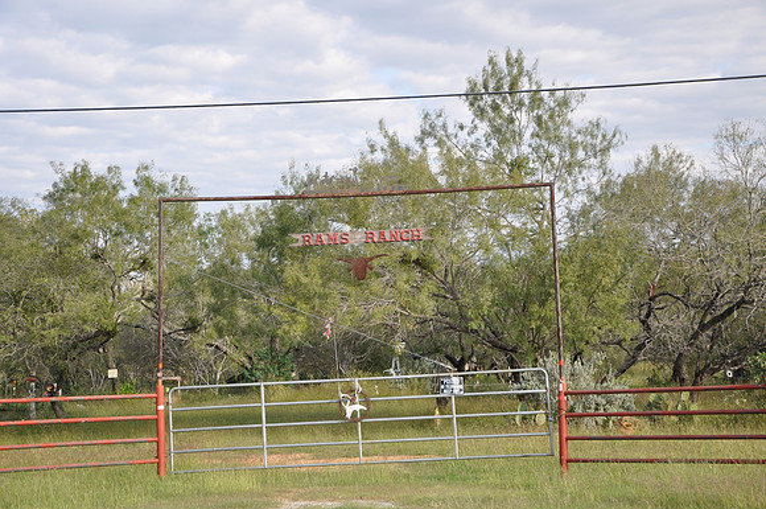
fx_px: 1530
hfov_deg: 28.1
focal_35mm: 72
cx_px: 383
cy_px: 254
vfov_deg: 18.9
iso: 200
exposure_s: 1/160
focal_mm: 48
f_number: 6.3
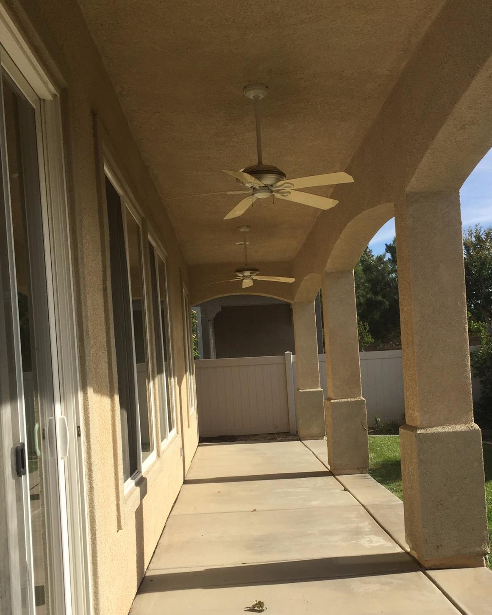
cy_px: 377
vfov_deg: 46.5
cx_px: 310
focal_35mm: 39
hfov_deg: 38.0
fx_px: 710
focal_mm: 4.15
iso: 32
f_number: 2.2
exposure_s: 1/2083
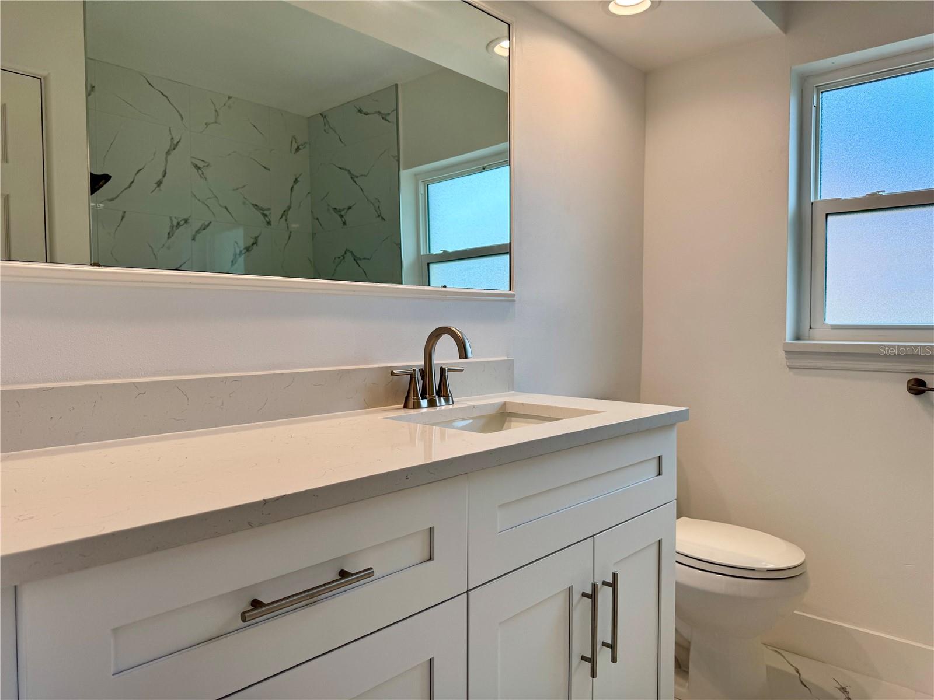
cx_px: 467
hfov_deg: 71.6
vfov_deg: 56.8
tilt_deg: -1.9
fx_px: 648
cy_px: 350
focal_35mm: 24
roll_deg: +0.7
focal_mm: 6.76
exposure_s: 1/318
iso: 80
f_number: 1.78
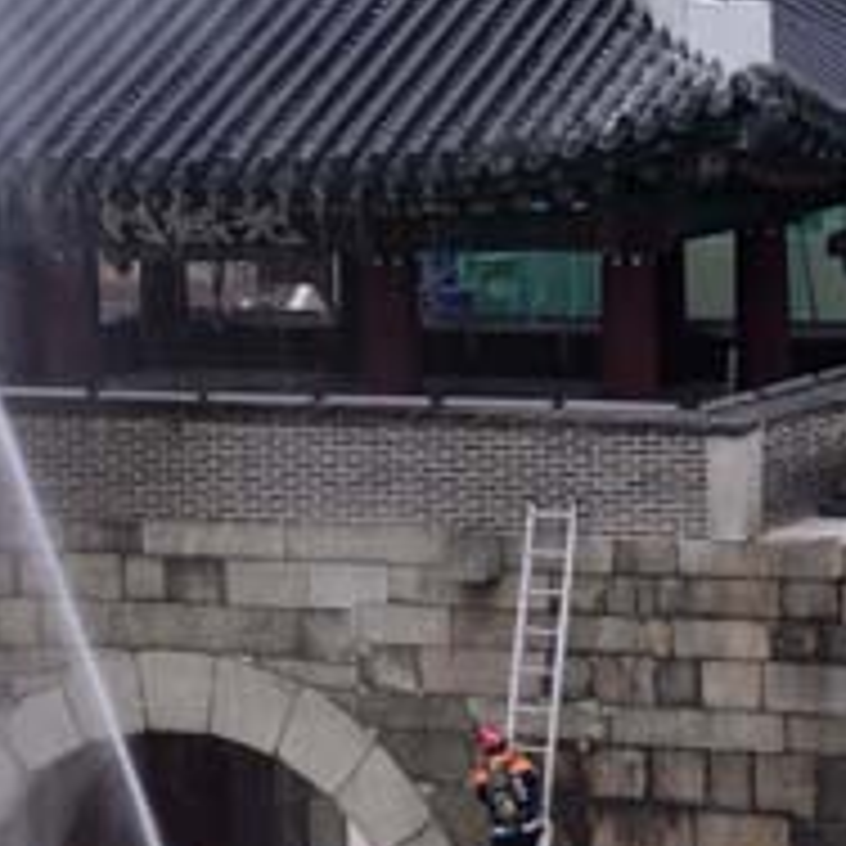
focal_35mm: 190
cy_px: 608
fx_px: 5254
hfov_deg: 9.2
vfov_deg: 9.2
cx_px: 205
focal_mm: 70
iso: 250
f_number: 20
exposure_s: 1/40
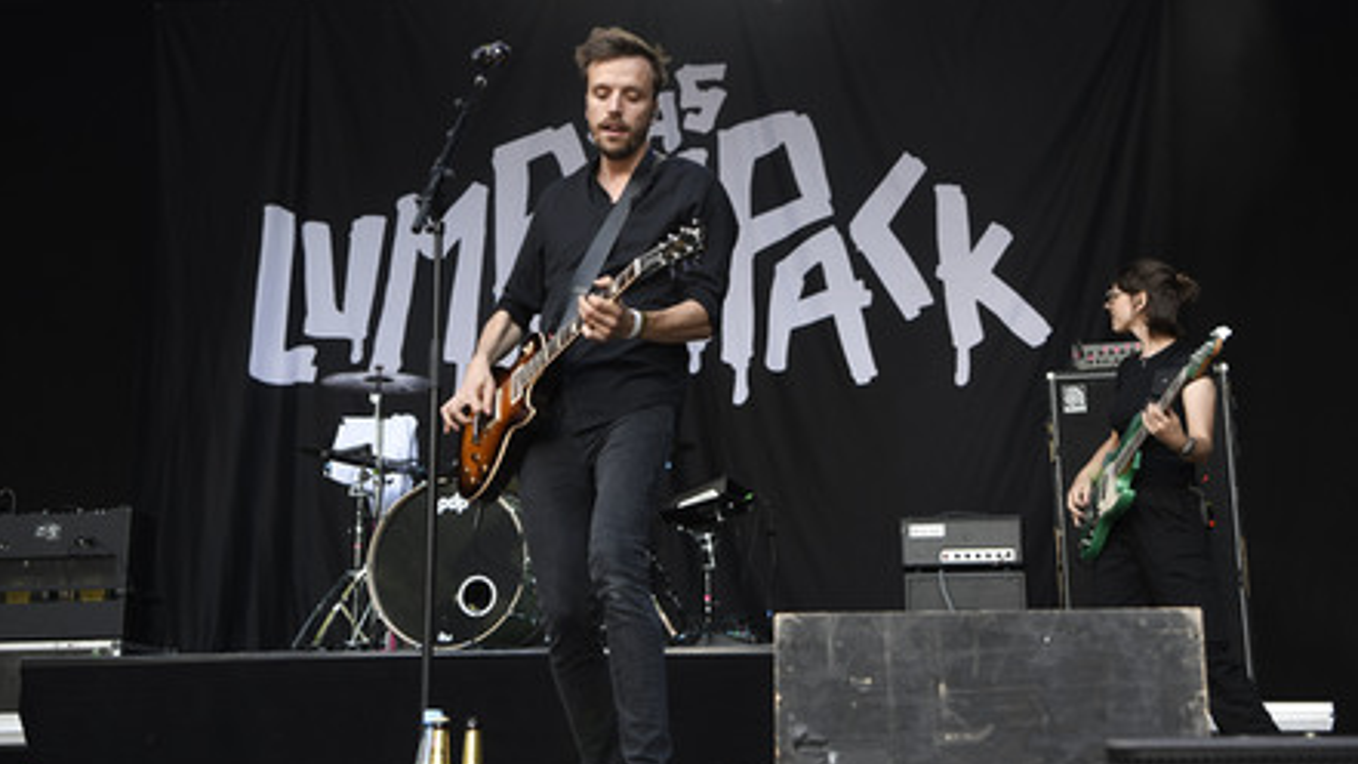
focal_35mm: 45
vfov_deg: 26.5
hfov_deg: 45.5
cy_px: 431
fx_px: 1620
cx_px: 688
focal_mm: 42
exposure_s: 1/400
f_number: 4
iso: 800
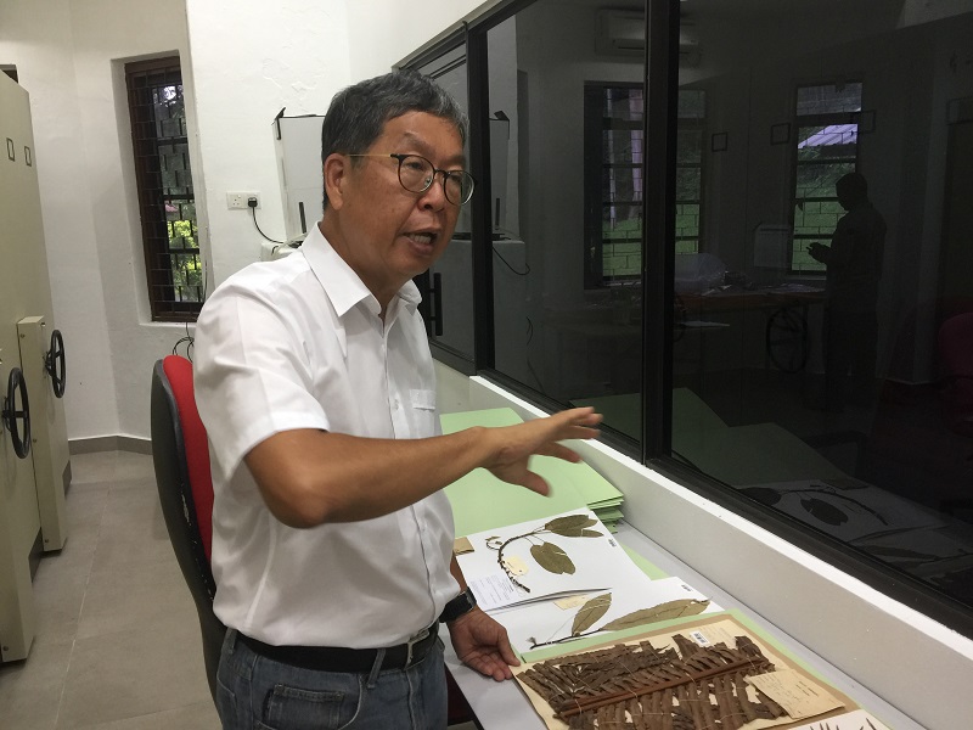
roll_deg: -0.6
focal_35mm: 29
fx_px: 815
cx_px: 486
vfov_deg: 48.2
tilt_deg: -8.2
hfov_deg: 61.7
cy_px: 365
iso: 40
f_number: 2.2
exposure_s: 1/17
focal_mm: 4.15
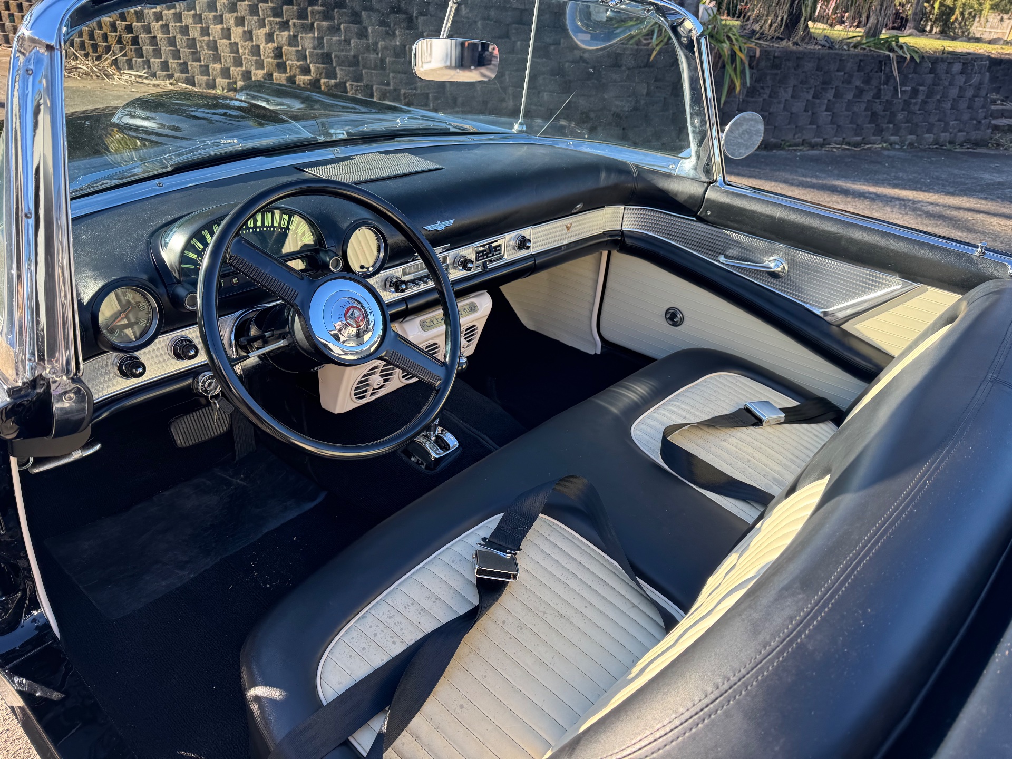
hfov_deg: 71.6
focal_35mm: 24
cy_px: 380
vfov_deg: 56.8
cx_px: 506
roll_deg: -2.7
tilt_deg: -28.2
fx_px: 702
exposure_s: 1/514
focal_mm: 6.76
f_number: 1.78
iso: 80
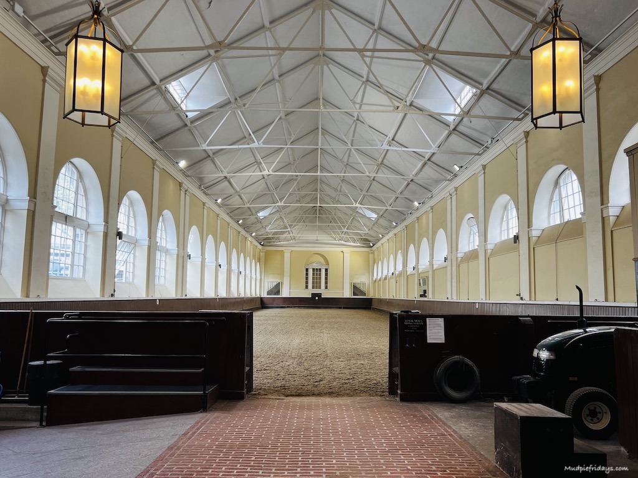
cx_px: 319
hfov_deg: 67.3
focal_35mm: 26
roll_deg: -1.0
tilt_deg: +5.9
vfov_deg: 53.1
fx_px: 479
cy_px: 239
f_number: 1.5
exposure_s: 1/100
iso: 50
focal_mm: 5.7
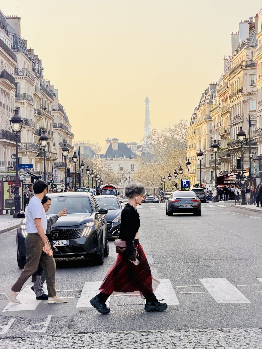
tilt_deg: -0.3
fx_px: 1009
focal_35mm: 100
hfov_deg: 14.8
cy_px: 174
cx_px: 131
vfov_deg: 19.6
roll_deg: +2.6
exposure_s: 1/175
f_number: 2.8
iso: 64
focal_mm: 16.89
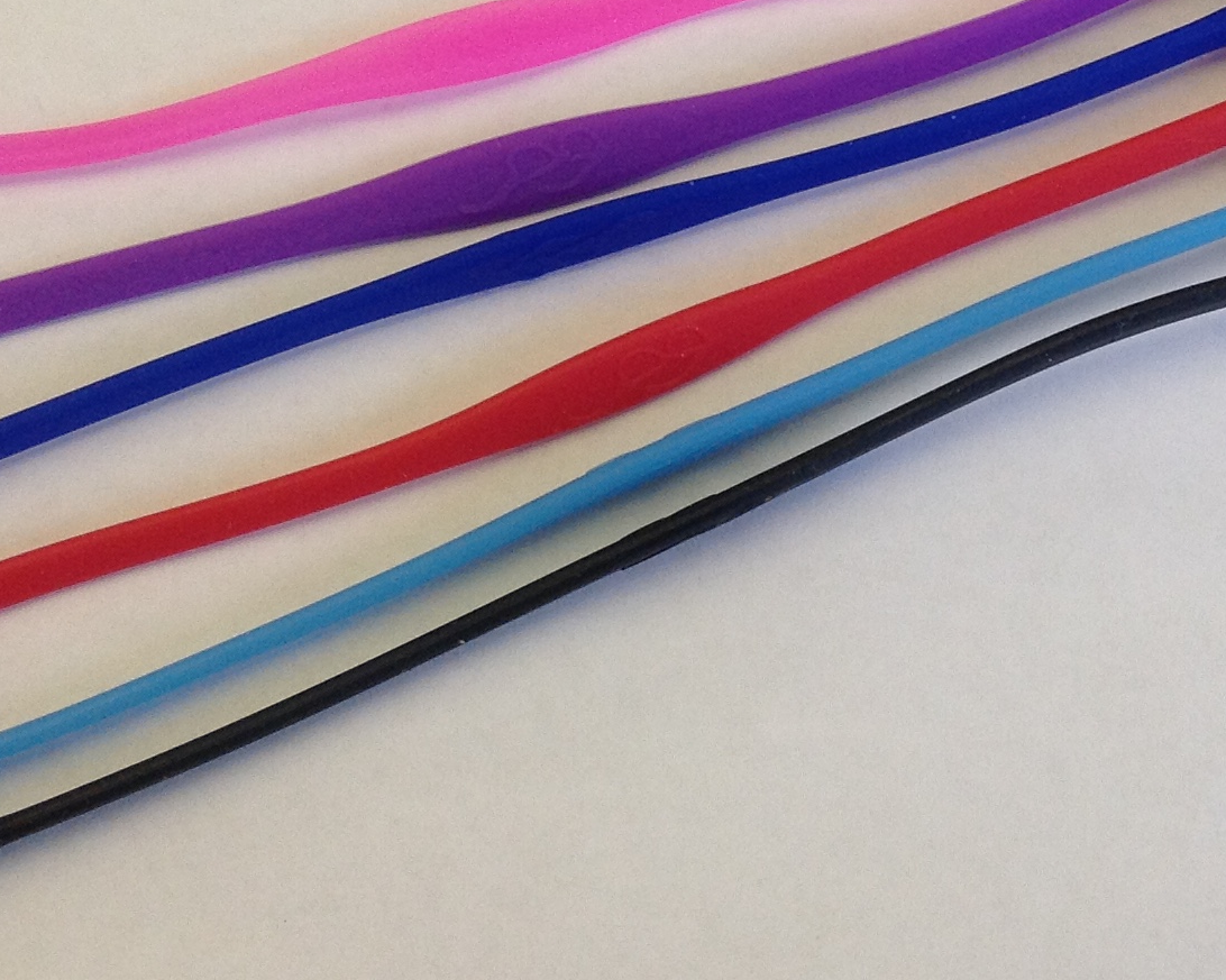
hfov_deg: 23.4
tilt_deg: -68.2
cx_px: 843
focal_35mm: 81
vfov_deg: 18.8
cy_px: 253
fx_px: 2938
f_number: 2.4
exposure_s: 1/50
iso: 64
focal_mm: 4.28
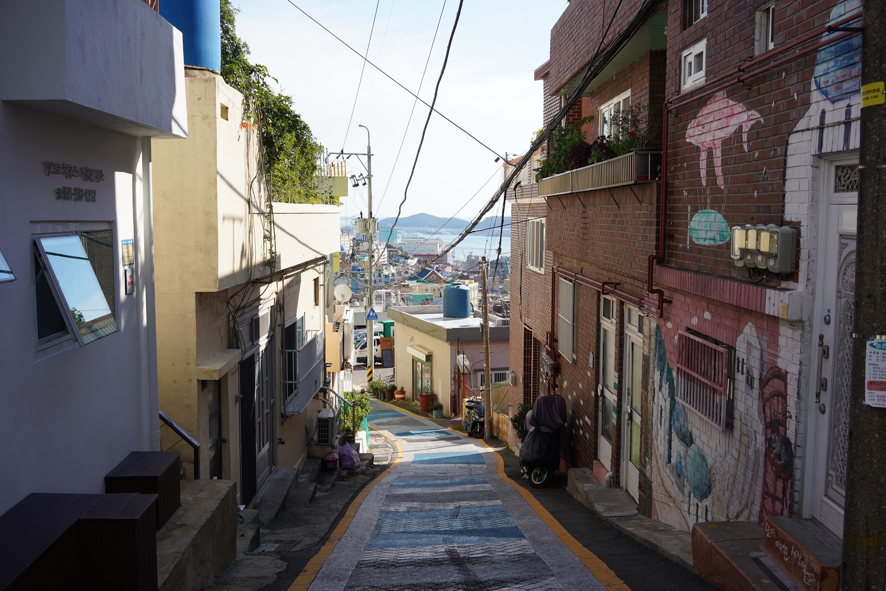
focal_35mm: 35
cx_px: 443
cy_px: 296
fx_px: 861
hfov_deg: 54.4
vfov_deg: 37.9
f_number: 9
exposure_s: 1/125
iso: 100
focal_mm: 35
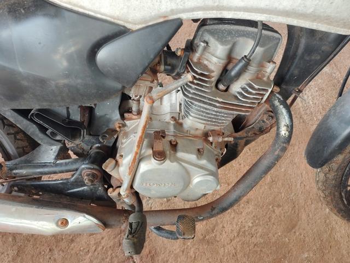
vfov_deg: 54.9
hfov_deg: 69.4
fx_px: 253
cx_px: 175
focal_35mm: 25
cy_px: 132
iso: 240
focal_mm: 4.71
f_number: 1.7
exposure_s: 1/60
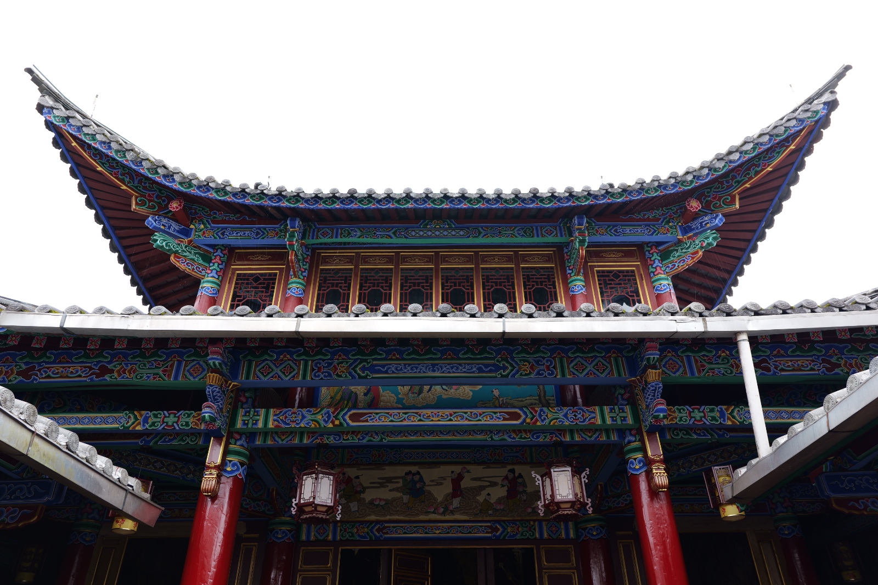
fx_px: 585
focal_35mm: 24
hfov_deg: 73.8
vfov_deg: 53.1
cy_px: 292
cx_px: 439
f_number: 4.5
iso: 100
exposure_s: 1/125
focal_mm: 24
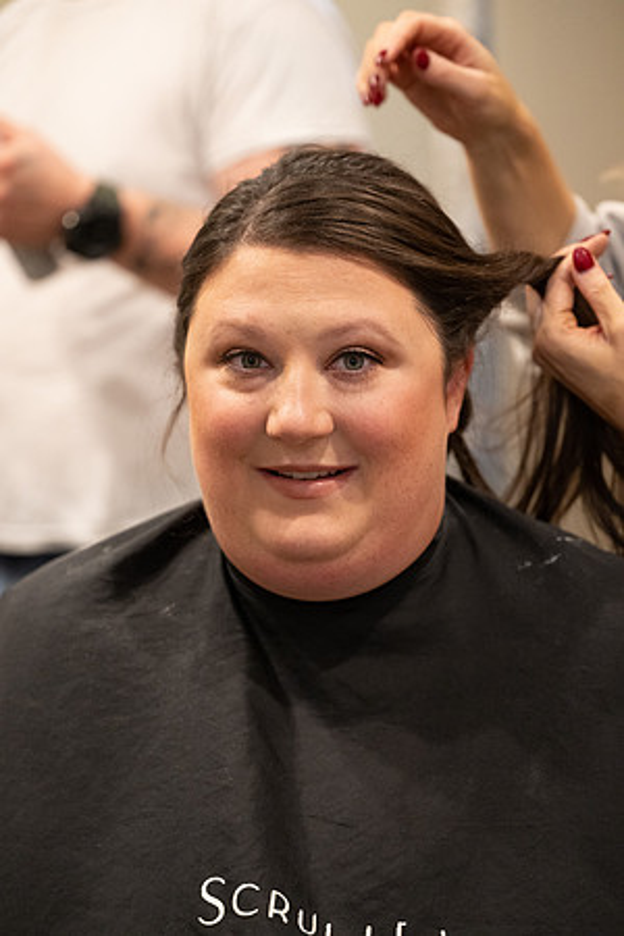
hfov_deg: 13.0
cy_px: 468
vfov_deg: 19.5
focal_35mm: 105
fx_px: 2730
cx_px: 312
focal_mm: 105
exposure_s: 1/250
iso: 5000
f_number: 3.5
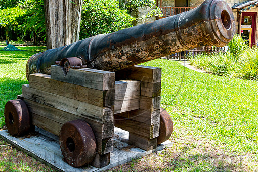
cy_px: 81
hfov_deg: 42.6
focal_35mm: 46
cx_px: 107
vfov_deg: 29.2
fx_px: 330
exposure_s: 1/500
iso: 500
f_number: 8
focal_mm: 38
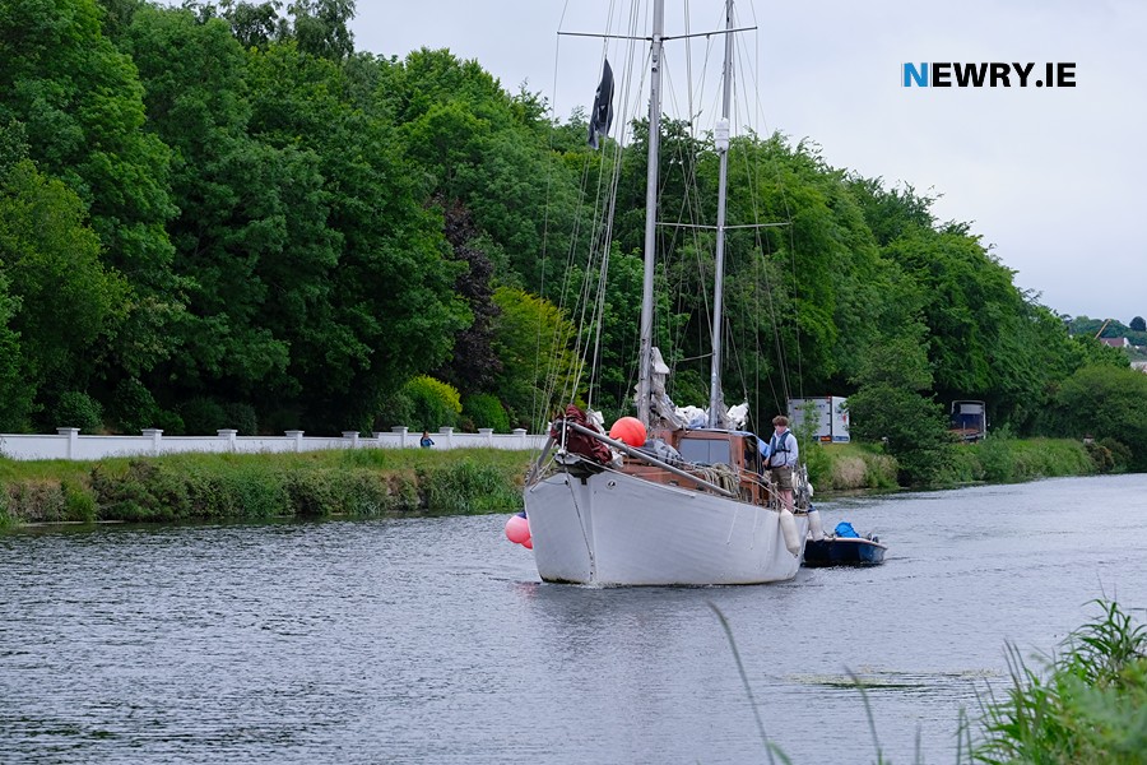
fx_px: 3855
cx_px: 574
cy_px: 382
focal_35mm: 121
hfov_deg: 16.9
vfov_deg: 11.3
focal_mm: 80.4
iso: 800
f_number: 5
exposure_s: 1/480
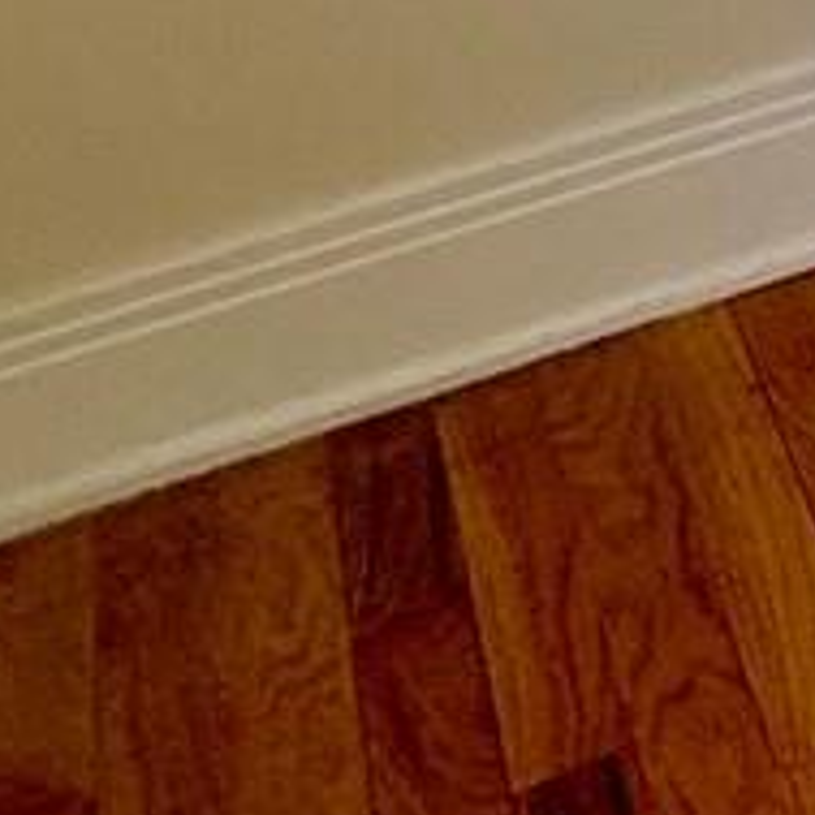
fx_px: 2797
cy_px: -1289
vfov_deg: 12.2
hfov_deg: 9.9
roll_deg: +0.4
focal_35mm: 105
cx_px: 2738
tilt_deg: -1.6
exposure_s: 1/120
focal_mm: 2.22
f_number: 2.2
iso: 80
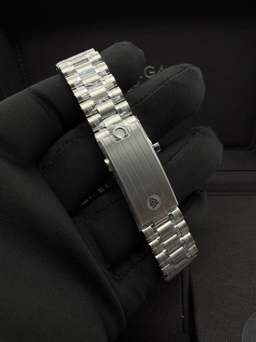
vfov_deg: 69.4
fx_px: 247
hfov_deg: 54.9
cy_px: 171
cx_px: 128
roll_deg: +4.3
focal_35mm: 25
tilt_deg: -20.0
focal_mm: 2.22
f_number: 2.2
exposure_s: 1/128
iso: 40
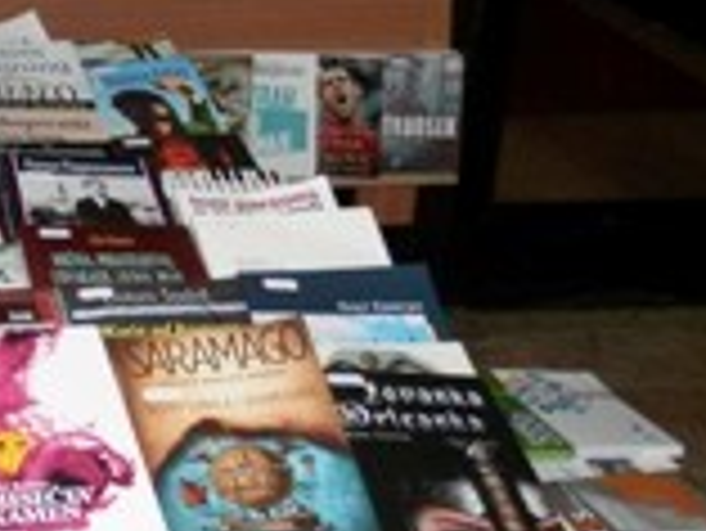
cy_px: -36
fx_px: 1633
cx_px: -283
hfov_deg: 21.4
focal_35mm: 80
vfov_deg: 17.9
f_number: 3
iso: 100
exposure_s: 1/30
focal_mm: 4.5
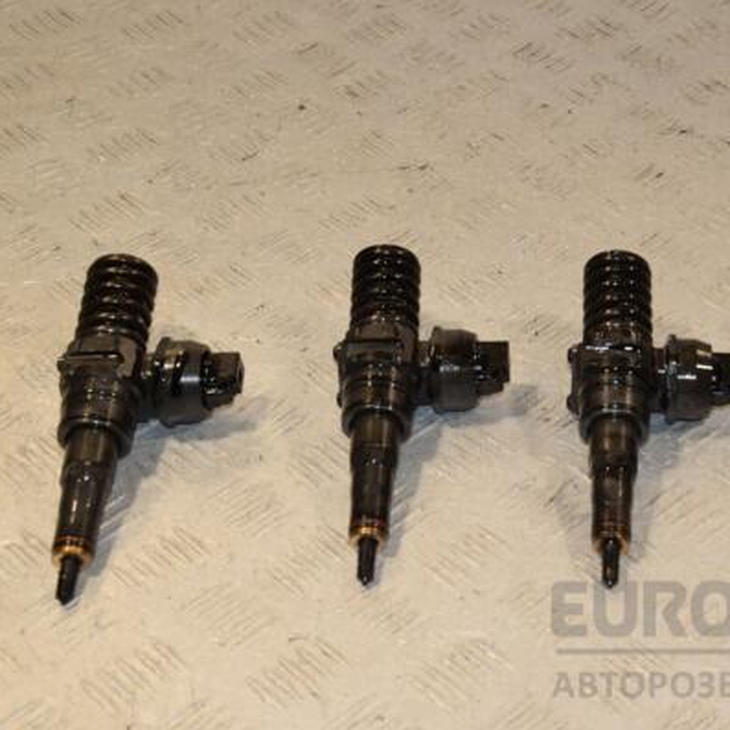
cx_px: 517
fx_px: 1933
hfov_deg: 21.3
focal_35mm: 81
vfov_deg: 21.4
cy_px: 364
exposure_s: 1/200
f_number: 9
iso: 800
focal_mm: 42
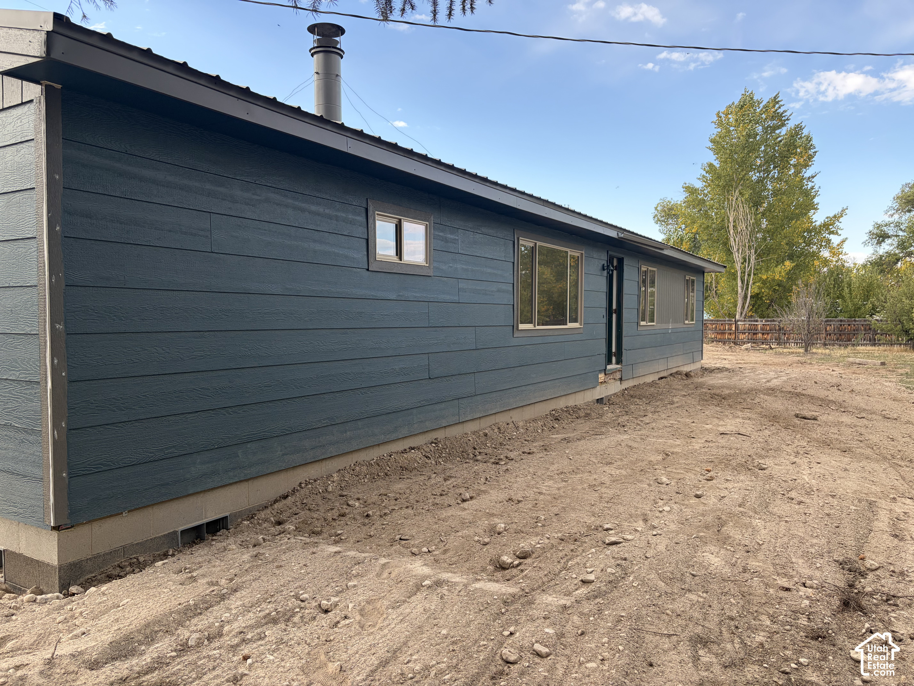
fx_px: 687
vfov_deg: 53.1
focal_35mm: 26
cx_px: 457
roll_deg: -0.1
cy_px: 343
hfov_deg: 67.3
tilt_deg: -2.6
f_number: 1.6
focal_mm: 5.96
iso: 64
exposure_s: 1/731
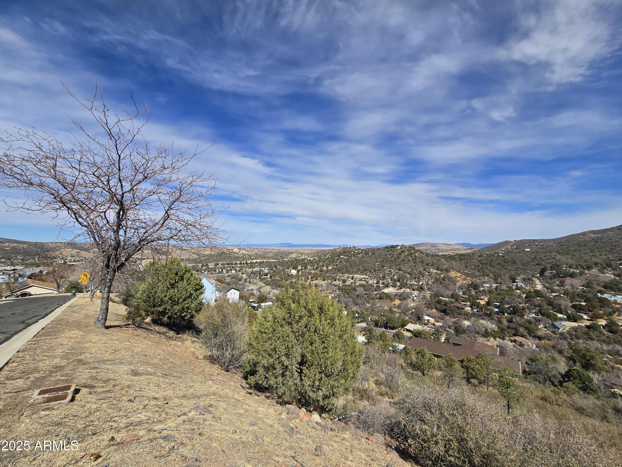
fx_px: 234
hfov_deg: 106.2
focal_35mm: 13
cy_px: 234
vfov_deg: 89.9
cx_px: 311
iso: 50
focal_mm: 2.2
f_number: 2.2
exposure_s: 1/3042
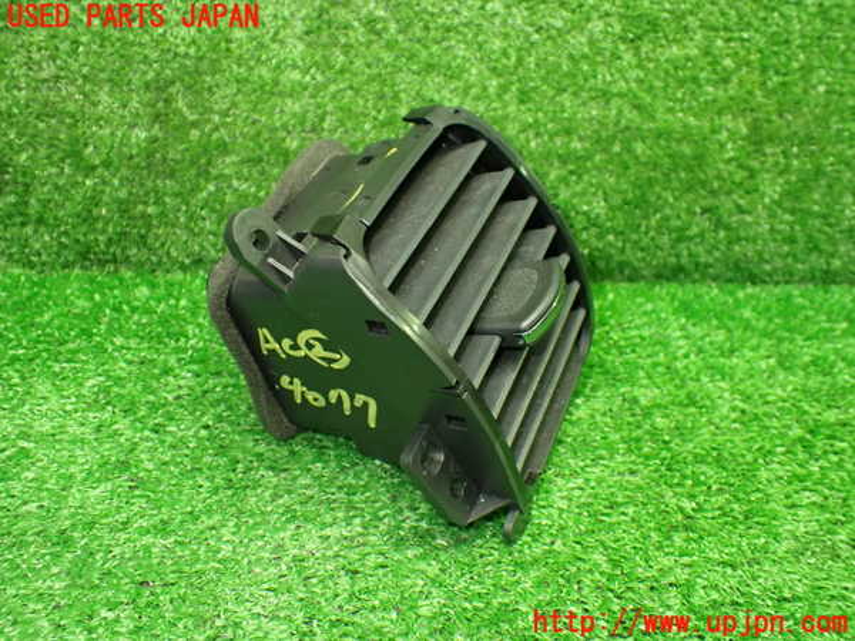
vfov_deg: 46.8
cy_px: 320
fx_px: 741
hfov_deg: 60.0
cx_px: 428
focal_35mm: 30
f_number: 2.3
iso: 800
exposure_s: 1/80
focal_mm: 5.4
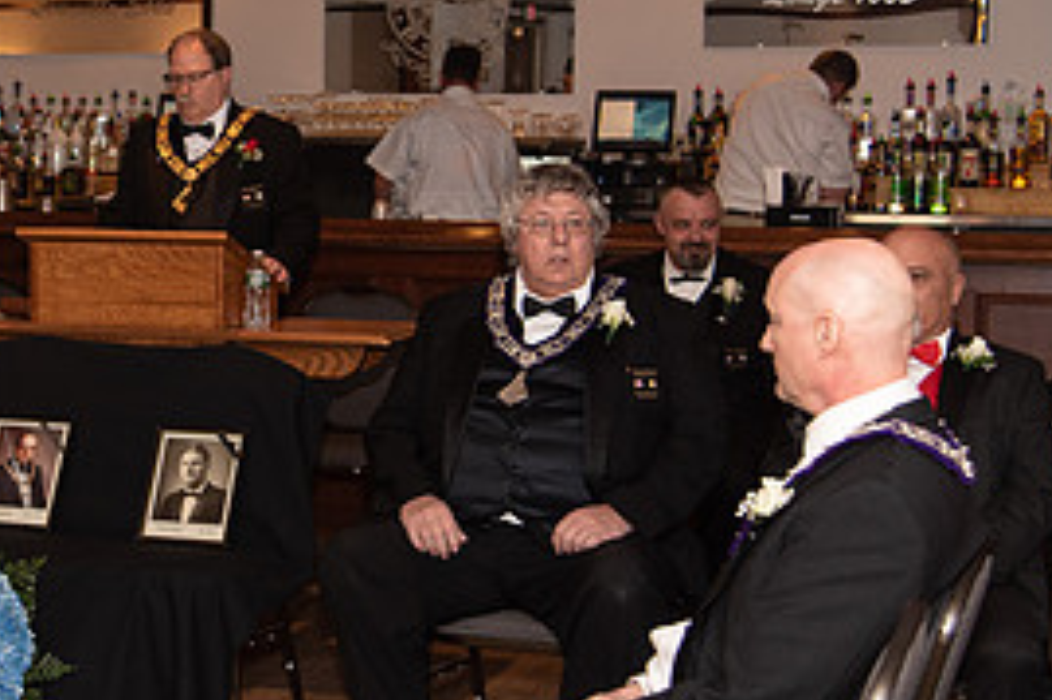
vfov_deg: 16.6
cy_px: 252
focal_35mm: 82
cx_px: 70
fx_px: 2395
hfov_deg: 24.0
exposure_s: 1/200
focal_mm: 38
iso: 800
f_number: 4
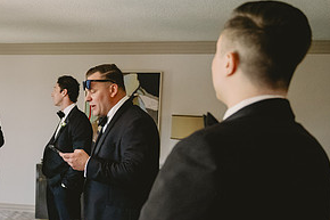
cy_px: 156
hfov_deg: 34.3
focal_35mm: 54
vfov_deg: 24.8
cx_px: 17
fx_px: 495
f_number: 2.8
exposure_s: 1/640
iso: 2500
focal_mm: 27
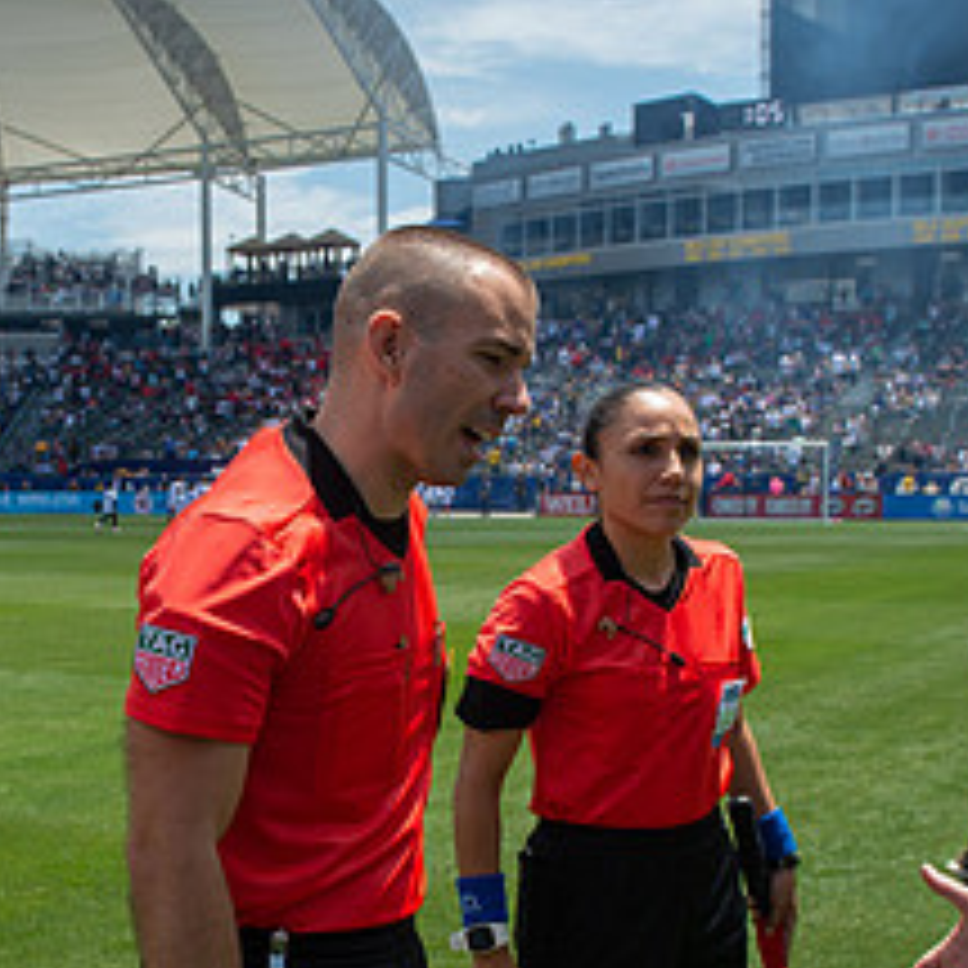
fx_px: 1740
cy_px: 615
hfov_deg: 30.7
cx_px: 288
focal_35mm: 55
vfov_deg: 30.9
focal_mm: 24
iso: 200
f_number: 5.6
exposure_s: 1/1000
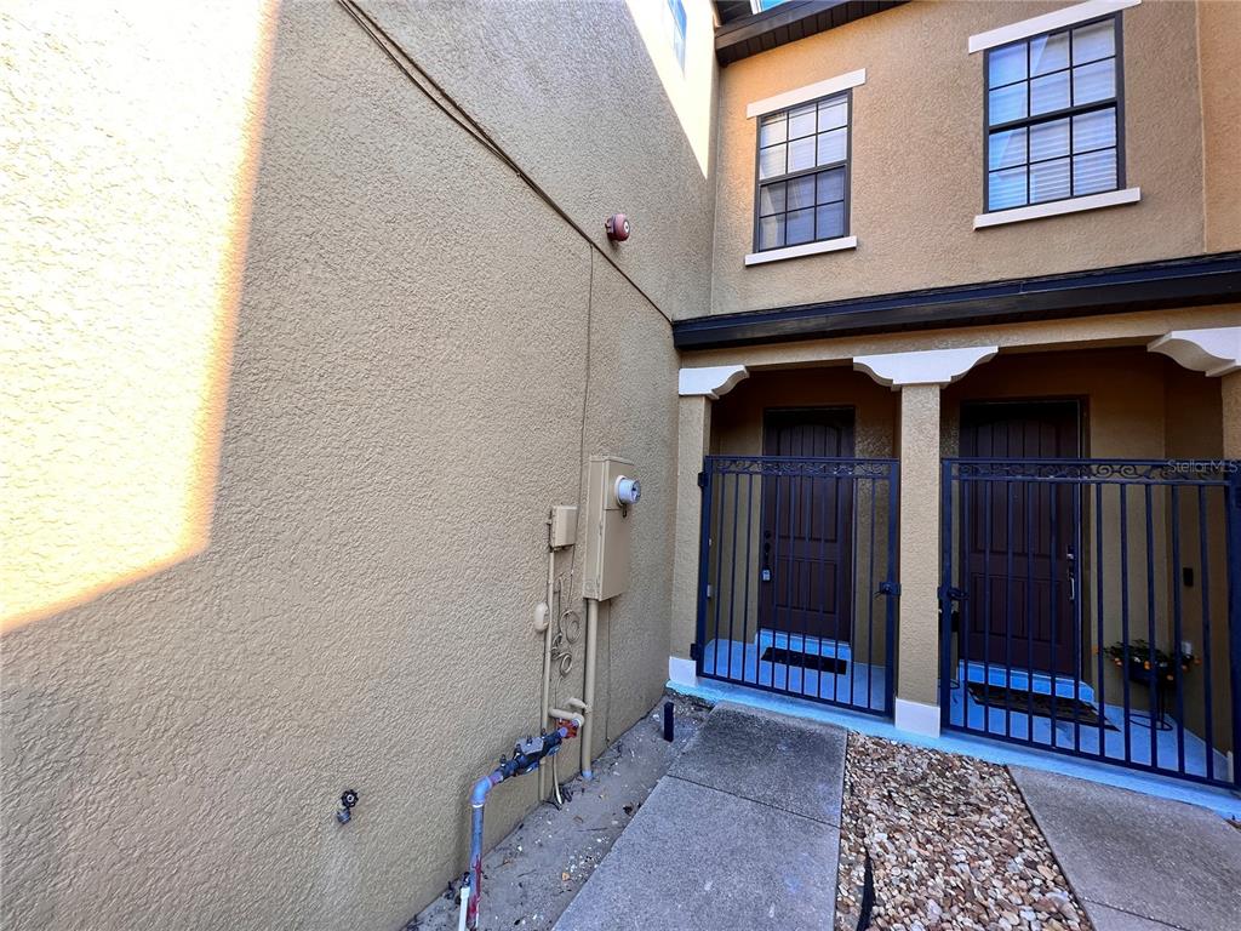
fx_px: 466
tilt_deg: +7.4
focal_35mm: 13
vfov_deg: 89.9
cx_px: 620
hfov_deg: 106.2
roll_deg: -3.1
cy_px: 466
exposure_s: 1/136
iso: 32
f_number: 1.8
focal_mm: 1.57
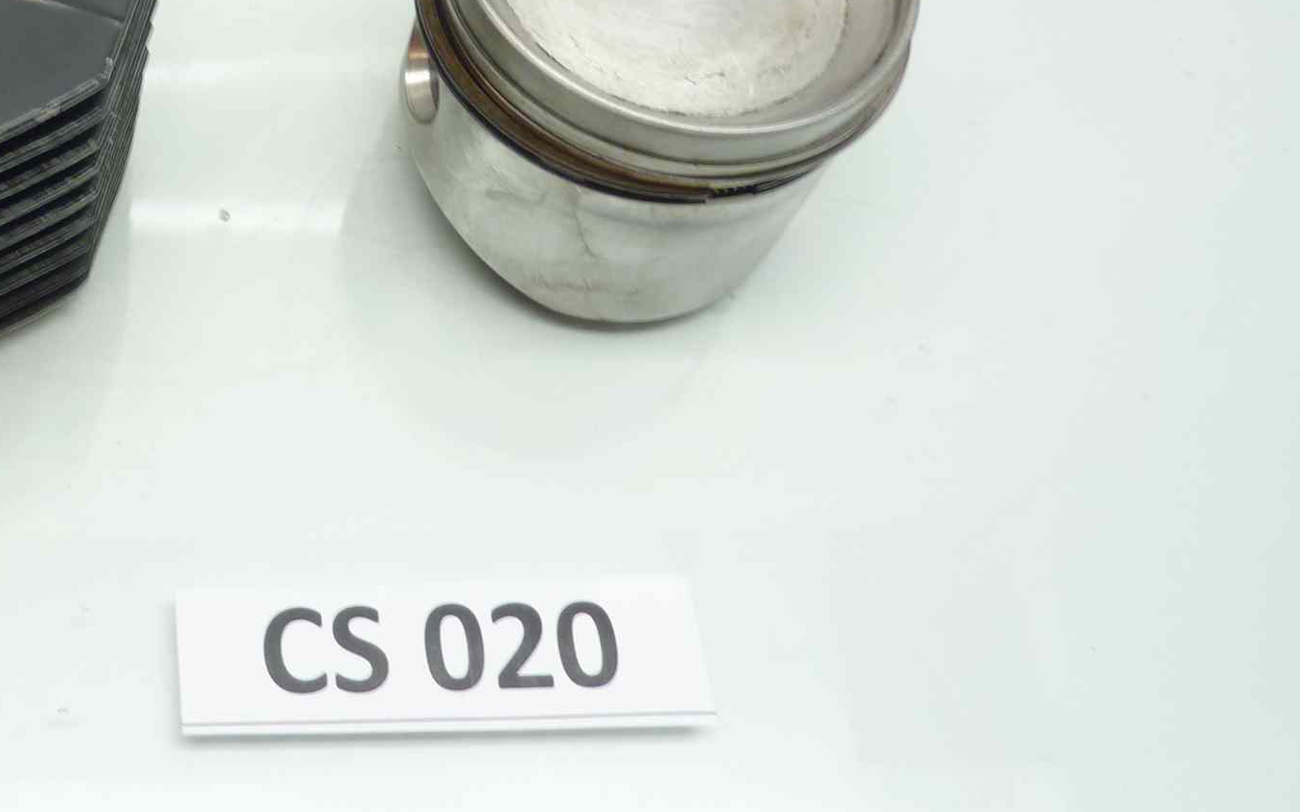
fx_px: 1771
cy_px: 34
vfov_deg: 24.8
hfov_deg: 37.5
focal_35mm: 50
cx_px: 117
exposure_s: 1/13
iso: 80
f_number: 3.3
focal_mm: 4.1
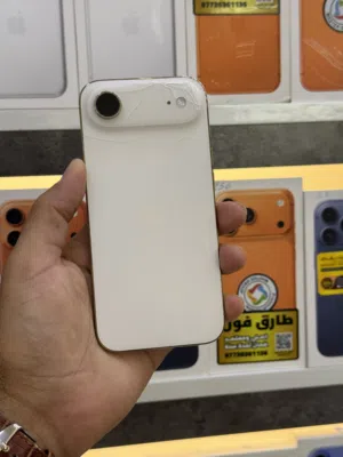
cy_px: 228
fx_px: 634
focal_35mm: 48
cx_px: 172
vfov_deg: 39.7
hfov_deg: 30.3
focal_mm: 6.76
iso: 64
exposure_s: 1/392
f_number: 1.78
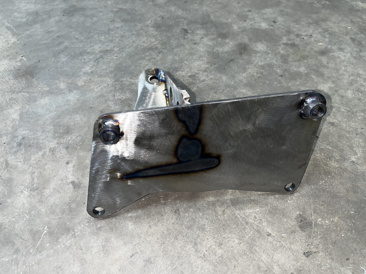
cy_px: 137
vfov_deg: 53.1
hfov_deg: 67.3
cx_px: 183
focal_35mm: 26
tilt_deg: -52.1
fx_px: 275
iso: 32
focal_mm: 5.1
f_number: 1.6
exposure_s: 1/48
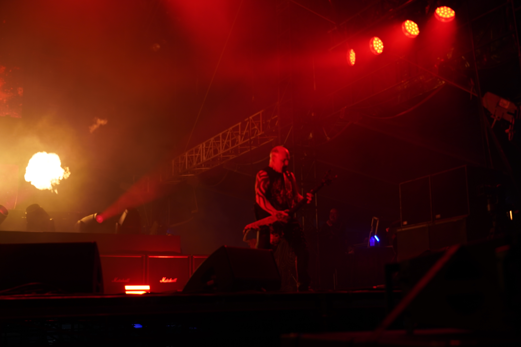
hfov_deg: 46.4
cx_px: 260
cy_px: 174
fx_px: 608
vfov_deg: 31.9
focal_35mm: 42
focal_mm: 42
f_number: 4
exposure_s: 1/50
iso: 250
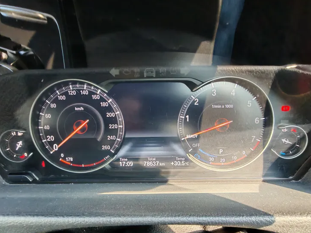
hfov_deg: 91.0
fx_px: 153
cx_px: 149
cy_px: 112
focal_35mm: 17
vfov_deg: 74.7
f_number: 2.2
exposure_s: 1/33
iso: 160
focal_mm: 1.96
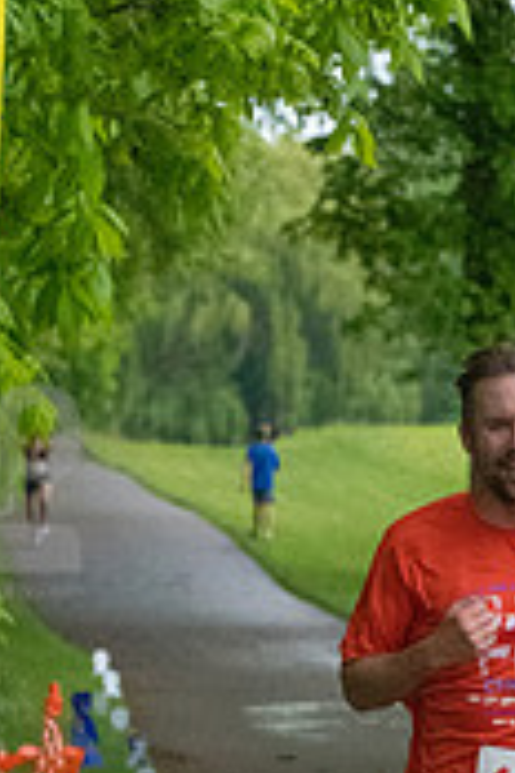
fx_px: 8497
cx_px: 464
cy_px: 951
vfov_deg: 5.2
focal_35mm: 396
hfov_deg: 3.5
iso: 6400
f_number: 5.6
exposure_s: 1/1250
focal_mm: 102
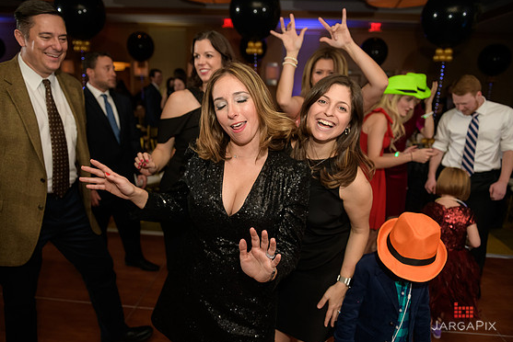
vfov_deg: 51.3
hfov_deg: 71.5
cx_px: 252
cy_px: 172
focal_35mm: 25
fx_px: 356
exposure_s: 1/125
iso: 1600
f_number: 3.2
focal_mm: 24
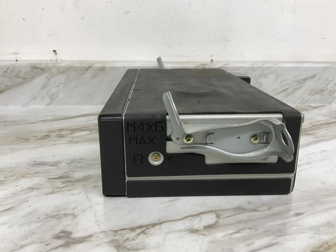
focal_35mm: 30
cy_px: 125
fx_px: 291
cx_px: 171
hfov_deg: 60.0
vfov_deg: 46.8
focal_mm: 3
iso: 80
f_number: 1.8
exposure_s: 1/60
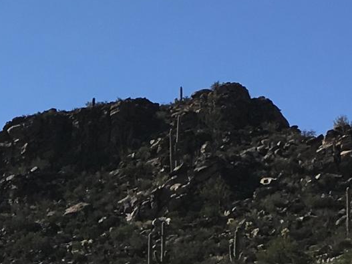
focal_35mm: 165
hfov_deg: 11.6
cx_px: -129
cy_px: 465
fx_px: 1677
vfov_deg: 8.7
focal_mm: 4.15
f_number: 2.2
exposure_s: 1/2404
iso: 25
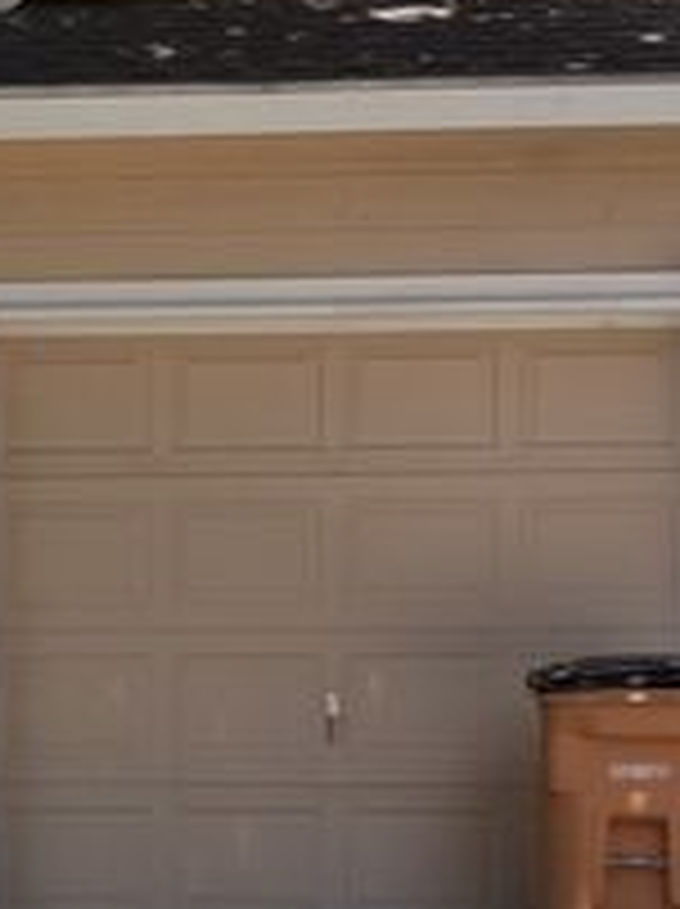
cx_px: -198
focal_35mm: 86
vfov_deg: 22.6
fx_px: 2257
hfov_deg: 16.2
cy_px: 641
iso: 50
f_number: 1.7
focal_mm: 4.25
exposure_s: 1/1212
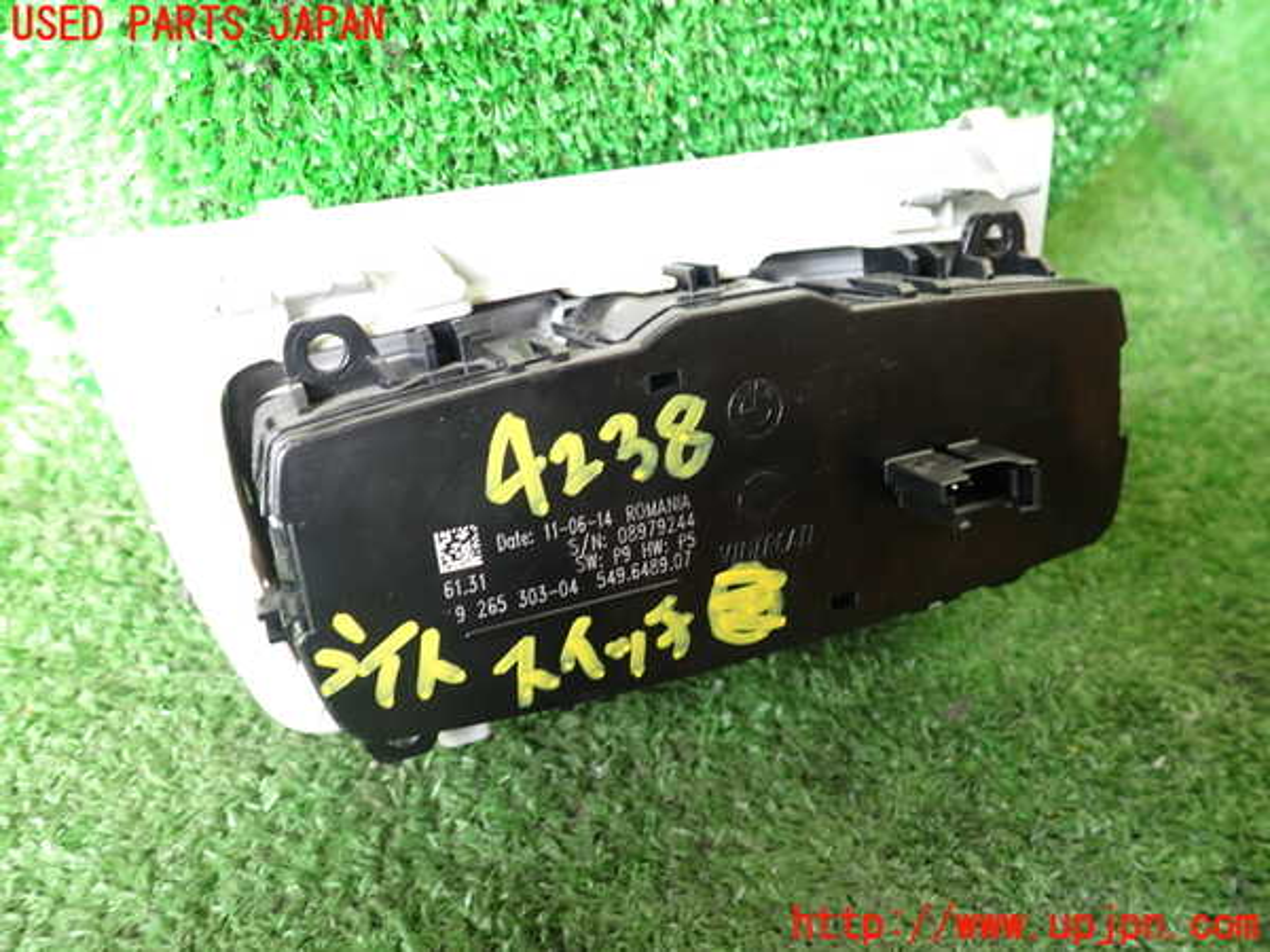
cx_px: 635
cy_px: 476
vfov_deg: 46.8
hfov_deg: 60.0
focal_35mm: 30
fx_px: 1101
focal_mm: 5.4
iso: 200
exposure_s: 1/50
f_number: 2.3
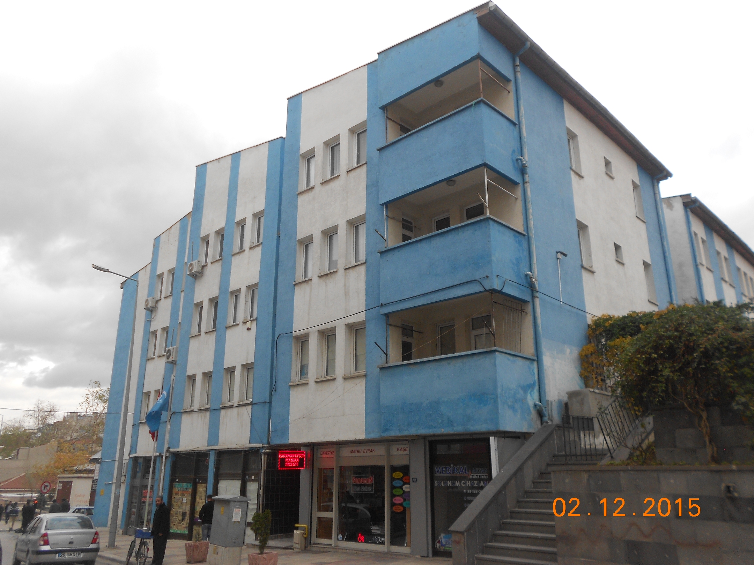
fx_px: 632
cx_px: 377
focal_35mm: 29
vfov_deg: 48.2
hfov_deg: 61.7
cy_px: 282
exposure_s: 1/320
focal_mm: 5.3
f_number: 3.4
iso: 80
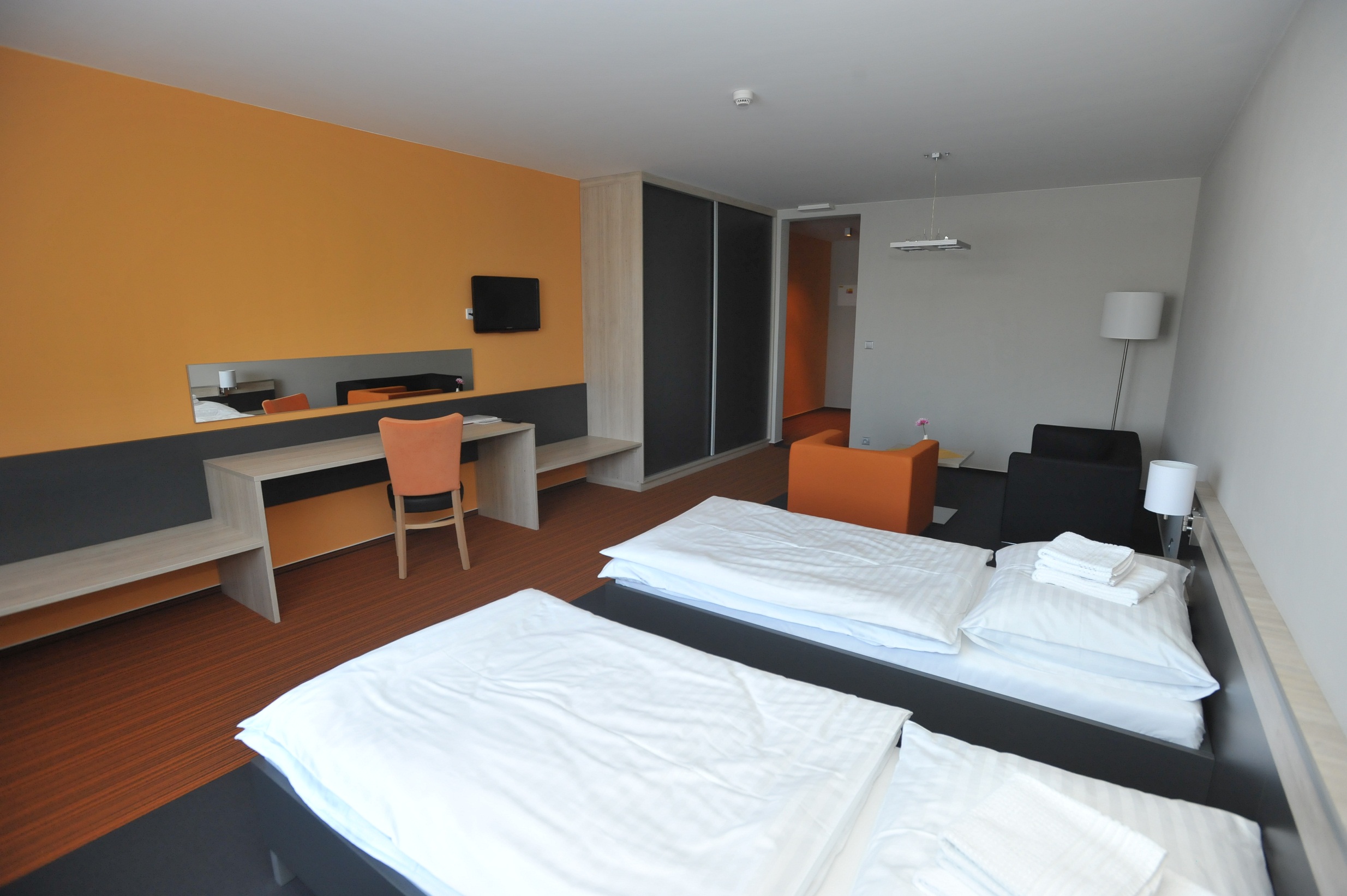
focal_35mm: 17
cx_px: 674
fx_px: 636
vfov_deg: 70.4
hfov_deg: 93.3
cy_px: 448
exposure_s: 1/125
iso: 2000
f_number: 5
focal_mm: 17
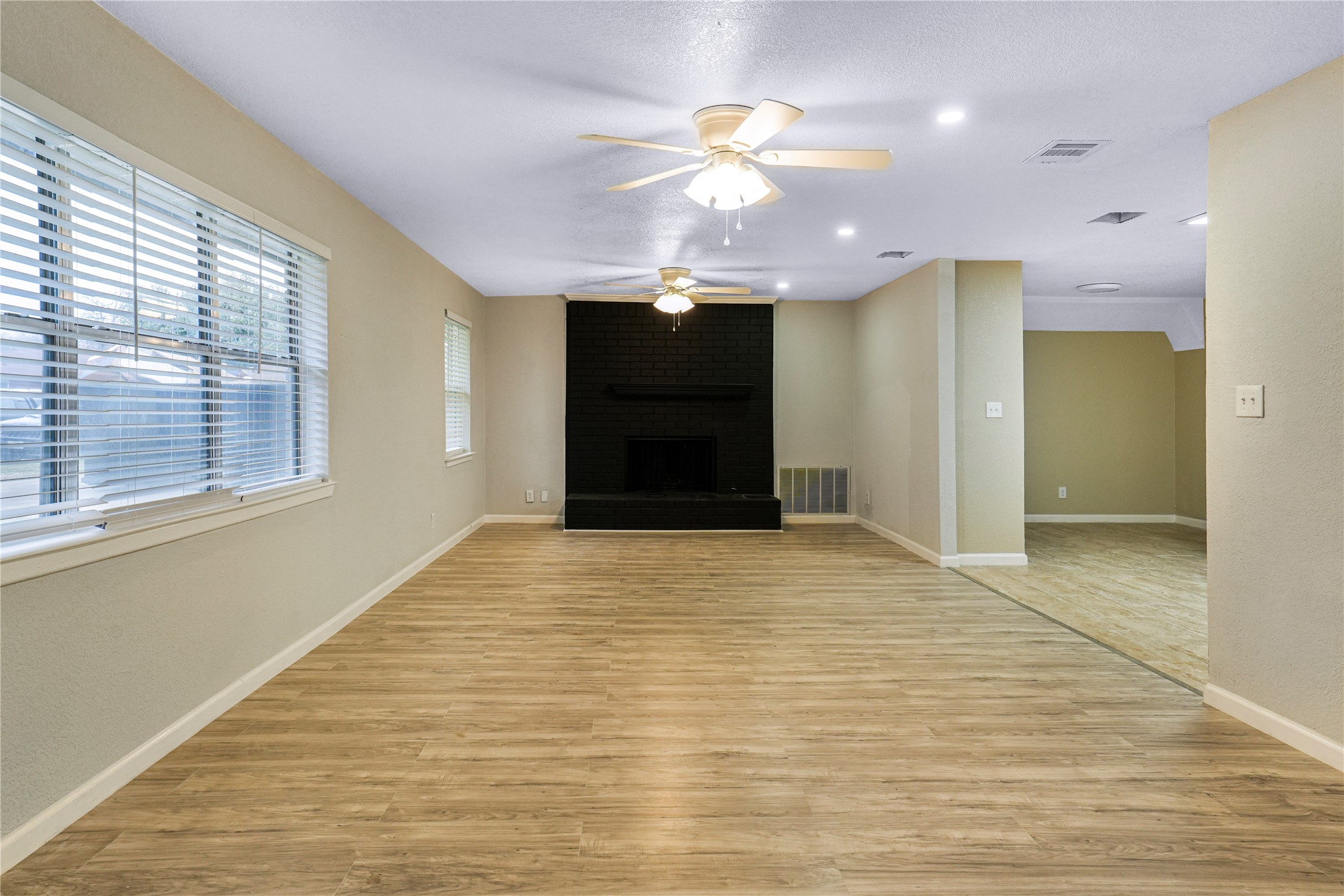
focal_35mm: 21
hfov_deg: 81.2
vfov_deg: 59.5
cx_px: 672
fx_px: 784
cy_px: 448
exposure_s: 1/15
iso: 400
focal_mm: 21
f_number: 8
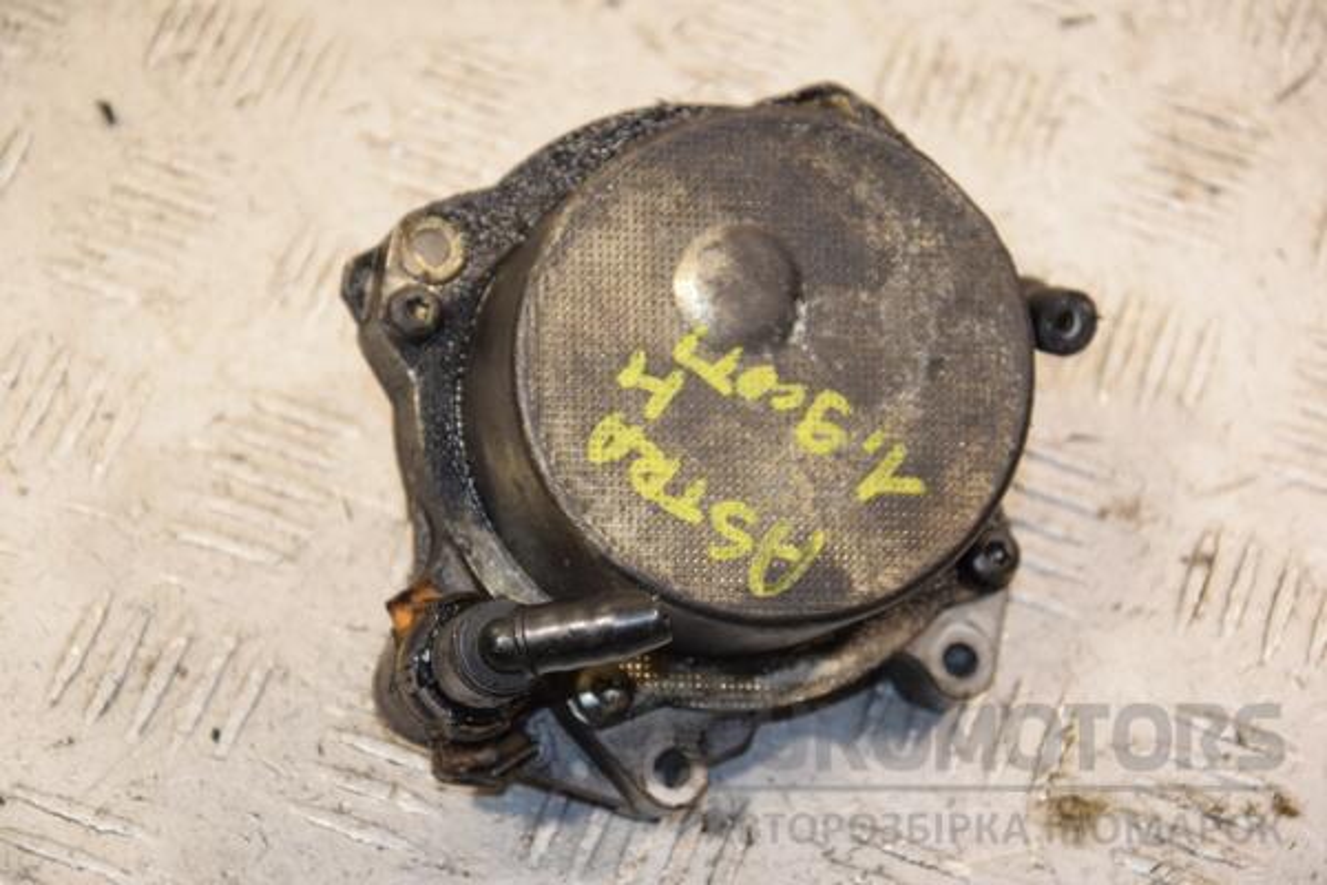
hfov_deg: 18.2
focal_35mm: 112
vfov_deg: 12.2
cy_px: 442
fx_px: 4147
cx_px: 664
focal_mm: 75
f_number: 5.6
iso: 800
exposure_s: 1/200
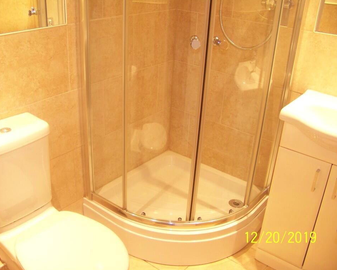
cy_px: 135
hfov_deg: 47.9
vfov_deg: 39.2
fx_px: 379
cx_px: 156
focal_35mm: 38
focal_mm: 5.85
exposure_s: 1/20
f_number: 2.8
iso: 200
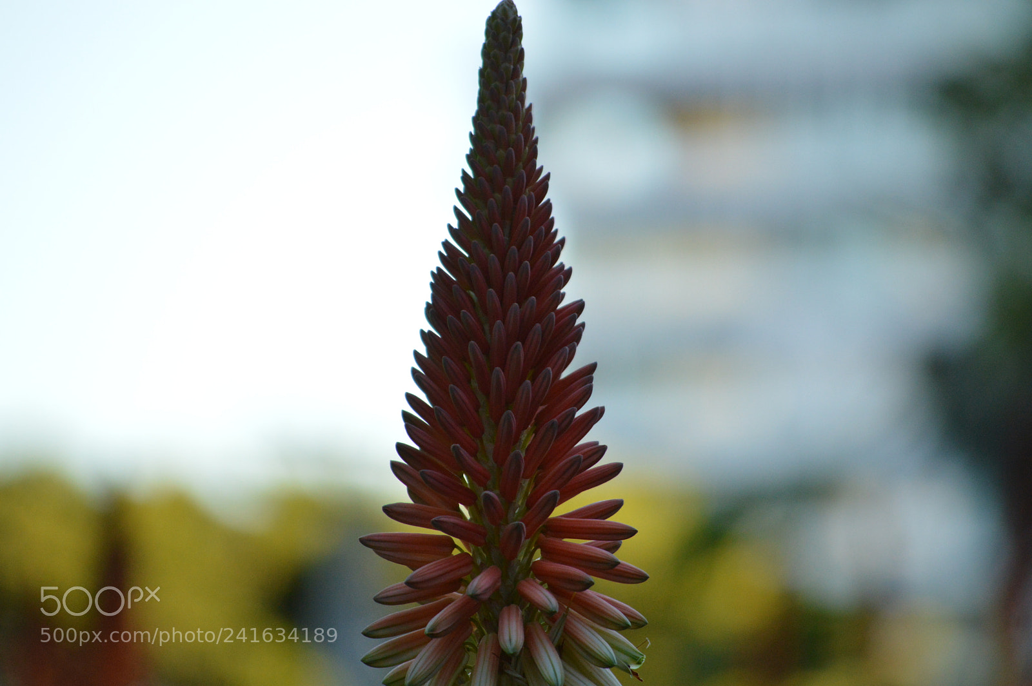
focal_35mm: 300
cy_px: 343
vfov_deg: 4.6
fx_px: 8593
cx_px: 516
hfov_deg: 6.9
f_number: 5.6
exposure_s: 1/500
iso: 1000
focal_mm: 200
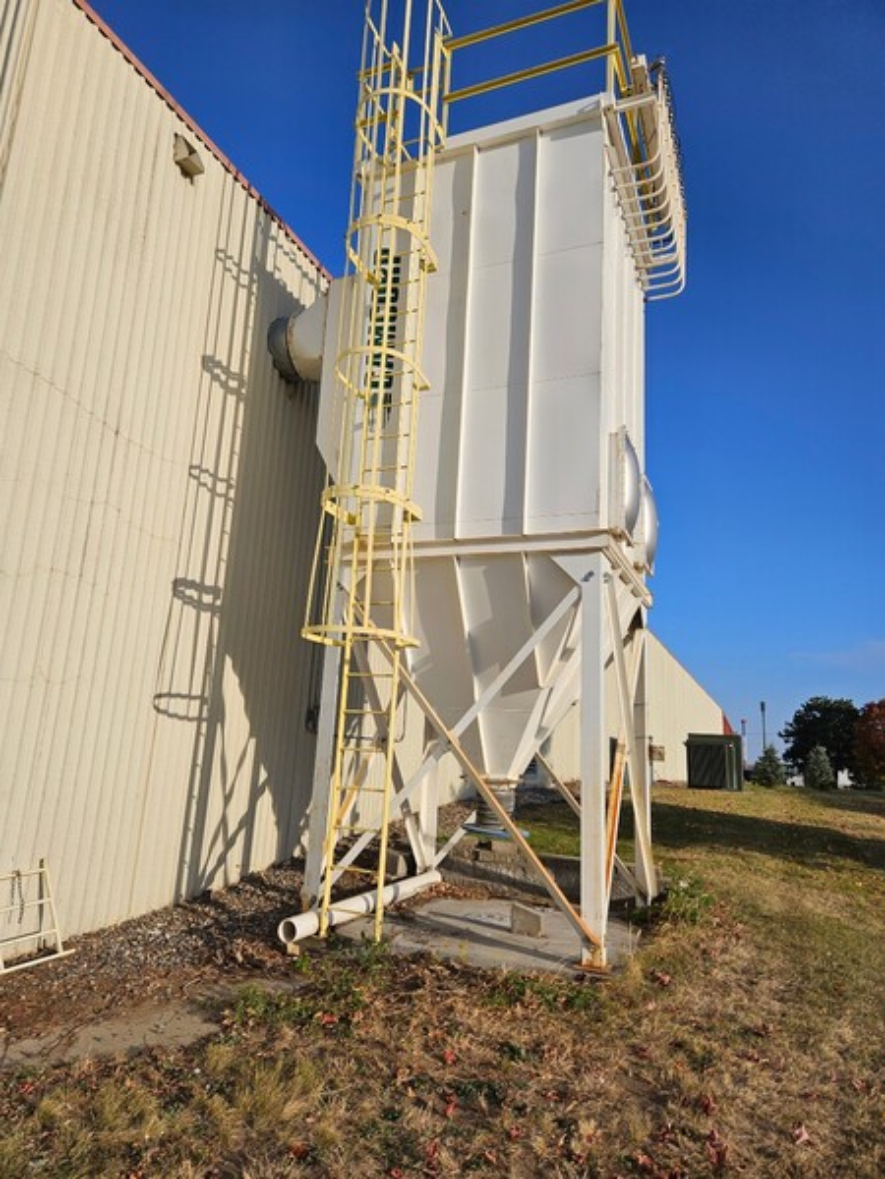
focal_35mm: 23
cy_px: 590
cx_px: 442
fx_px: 784
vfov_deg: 73.9
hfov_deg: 58.9
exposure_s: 1/3026
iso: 25
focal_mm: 5.4
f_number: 1.8
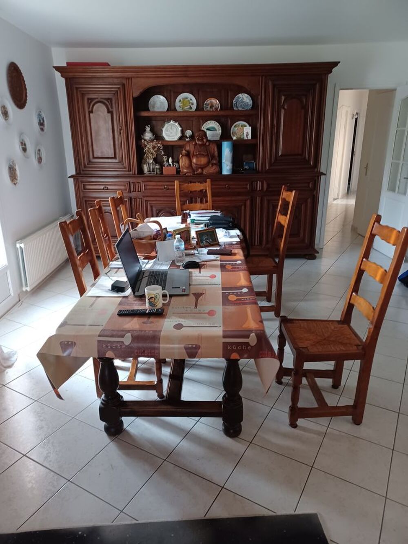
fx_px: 393
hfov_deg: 54.9
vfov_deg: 69.4
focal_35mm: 25
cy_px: 272
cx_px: 204
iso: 500
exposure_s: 1/25
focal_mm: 4.6
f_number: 1.8
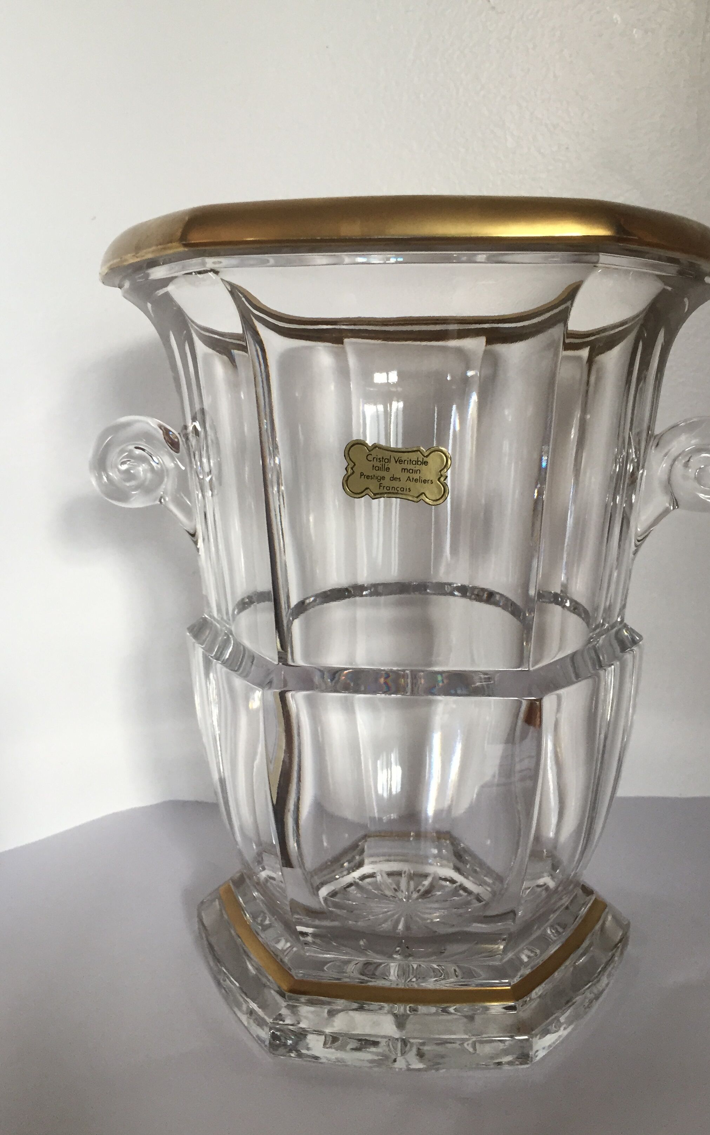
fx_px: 960
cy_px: 572
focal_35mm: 31
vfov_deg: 61.2
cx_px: 379
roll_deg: +1.6
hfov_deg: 40.6
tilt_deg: -11.7
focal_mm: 4.15
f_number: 2.2
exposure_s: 1/30
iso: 50
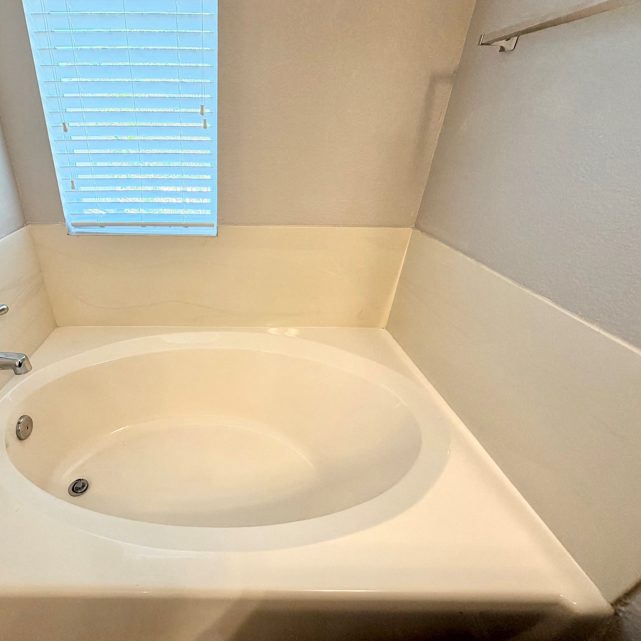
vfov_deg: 84.0
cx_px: 226
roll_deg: -0.9
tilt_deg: -28.4
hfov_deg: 81.8
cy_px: 314
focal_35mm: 17
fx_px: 356
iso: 200
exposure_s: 1/120
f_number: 2.2
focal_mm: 2.22
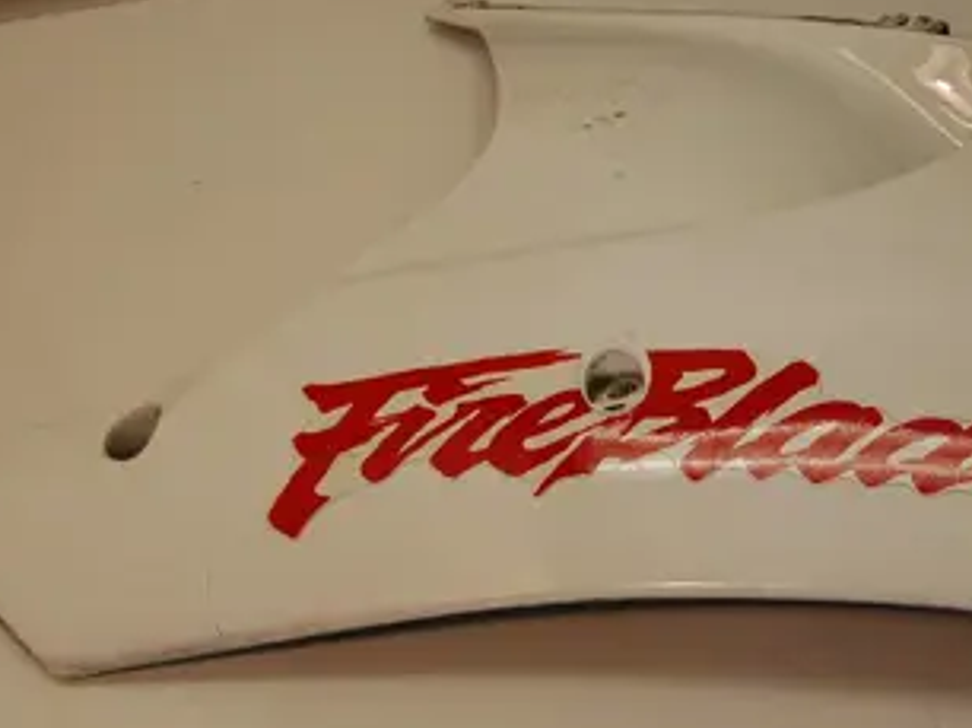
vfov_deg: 24.8
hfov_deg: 32.6
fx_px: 1651
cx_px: 631
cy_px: 356
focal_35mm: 59
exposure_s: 1/125
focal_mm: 23
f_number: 5.6
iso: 320
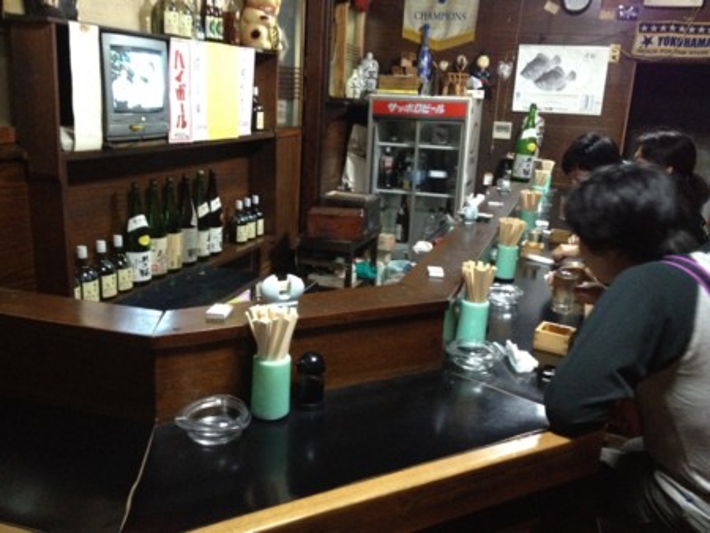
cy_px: 266
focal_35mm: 35
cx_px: 355
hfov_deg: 52.6
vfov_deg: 40.7
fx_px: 718
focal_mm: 4.28
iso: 640
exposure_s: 1/15
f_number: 2.4
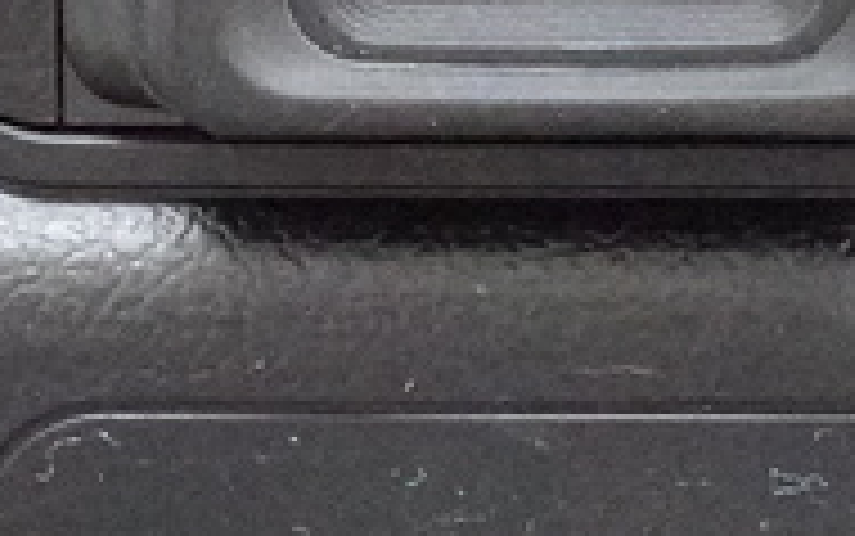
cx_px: 868
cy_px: 207
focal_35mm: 244
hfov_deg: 8.5
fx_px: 5689
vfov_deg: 5.4
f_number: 11
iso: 6400
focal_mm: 14.12
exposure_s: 1/20
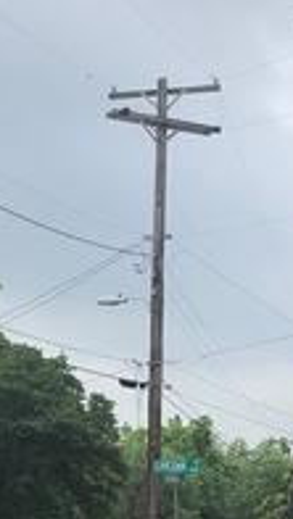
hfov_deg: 9.8
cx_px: 203
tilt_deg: +0.6
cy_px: 474
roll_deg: -0.7
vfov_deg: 17.0
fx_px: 1710
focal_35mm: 124
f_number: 1.8
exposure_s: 1/1091
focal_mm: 3.99
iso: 20
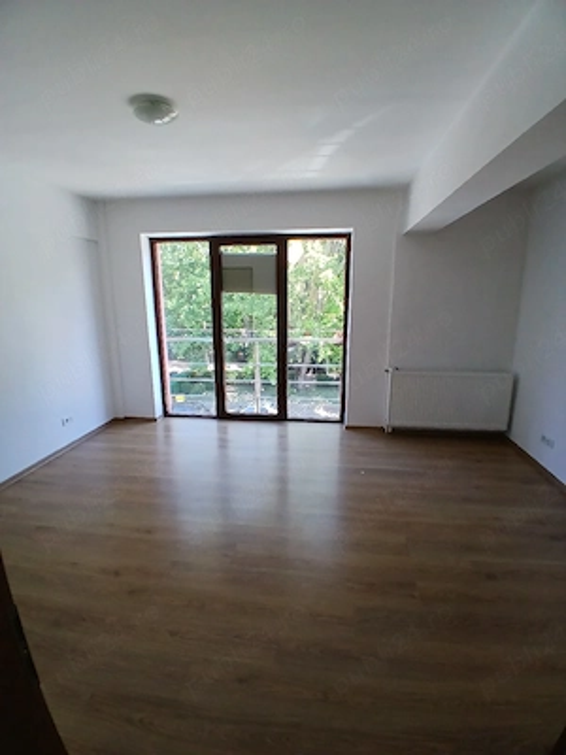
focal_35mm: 17
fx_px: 371
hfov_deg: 74.7
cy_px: 378
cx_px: 283
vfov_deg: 91.0
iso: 80
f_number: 2.2
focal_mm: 1.4
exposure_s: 1/50
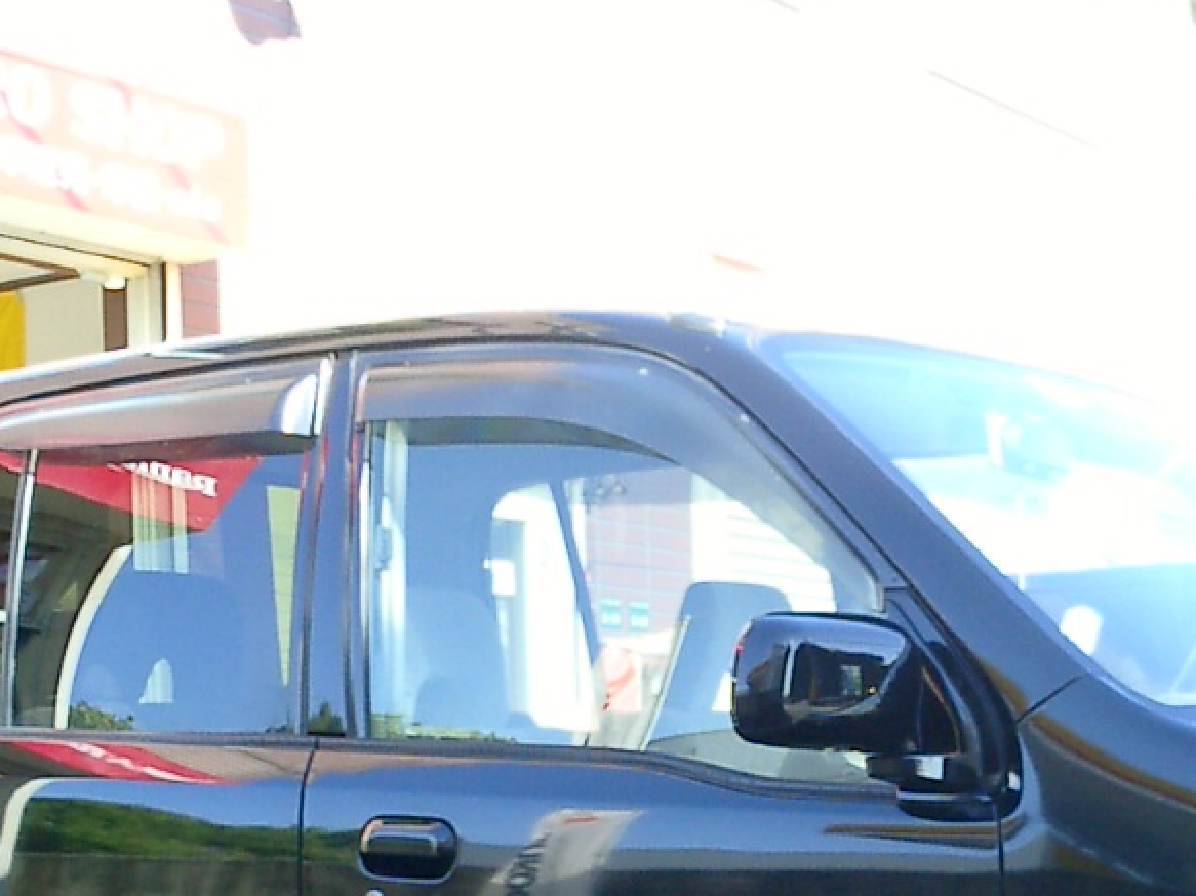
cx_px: 894
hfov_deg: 24.5
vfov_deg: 18.1
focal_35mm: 79
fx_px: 2729
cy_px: 921
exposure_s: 1/200
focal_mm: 7.5
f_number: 3.2
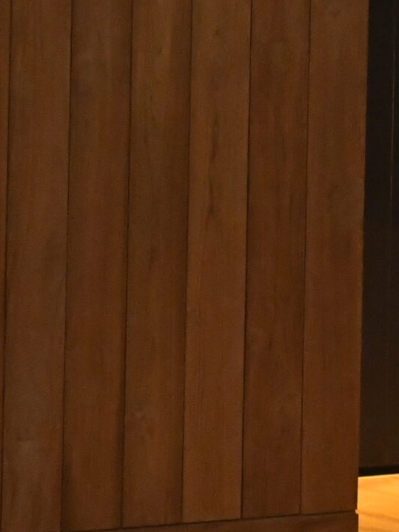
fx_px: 21061
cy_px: 512
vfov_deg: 1.4
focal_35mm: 1370
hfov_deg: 1.1
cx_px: 596
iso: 4000
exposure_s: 1/200
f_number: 5.6
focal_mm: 200
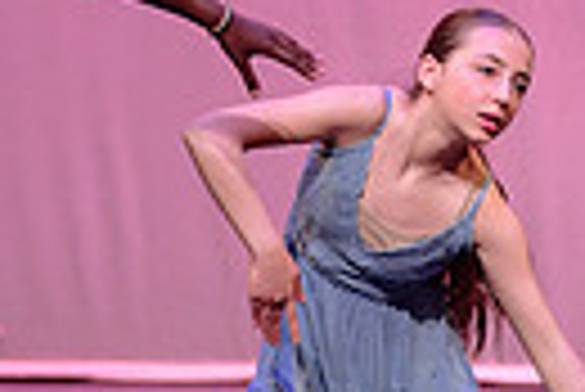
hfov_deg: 3.1
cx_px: 1086
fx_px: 10688
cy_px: 280
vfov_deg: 2.1
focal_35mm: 657
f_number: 2.8
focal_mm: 120
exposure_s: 1/500
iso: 1250
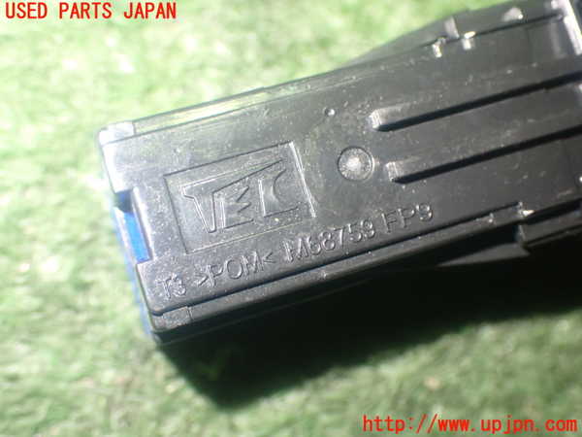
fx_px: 841
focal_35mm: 50
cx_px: 291
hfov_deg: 38.2
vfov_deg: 29.1
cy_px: 218
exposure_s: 1/20
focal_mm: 9.01
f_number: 3.2
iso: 800
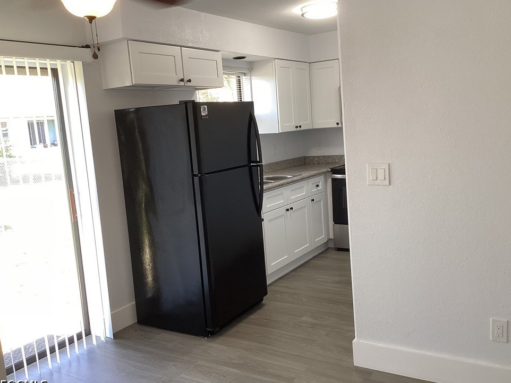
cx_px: 269
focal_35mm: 33
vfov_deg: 42.9
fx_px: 487
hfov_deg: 55.3
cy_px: 190
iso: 64
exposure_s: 1/60
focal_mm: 3.3
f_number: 2.4
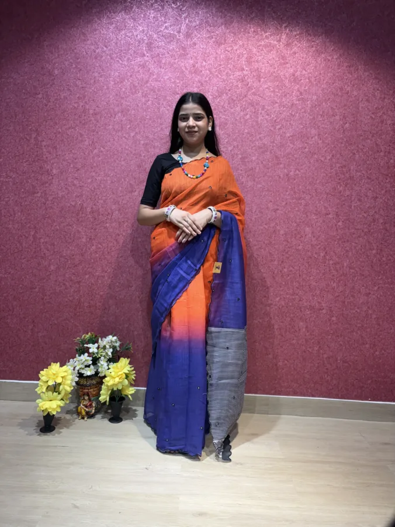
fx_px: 395
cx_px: 198
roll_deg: -2.8
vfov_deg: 67.3
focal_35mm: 26
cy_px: 264
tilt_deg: -3.4
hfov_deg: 53.1
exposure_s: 1/100
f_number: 1.6
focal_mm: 5.96
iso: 64
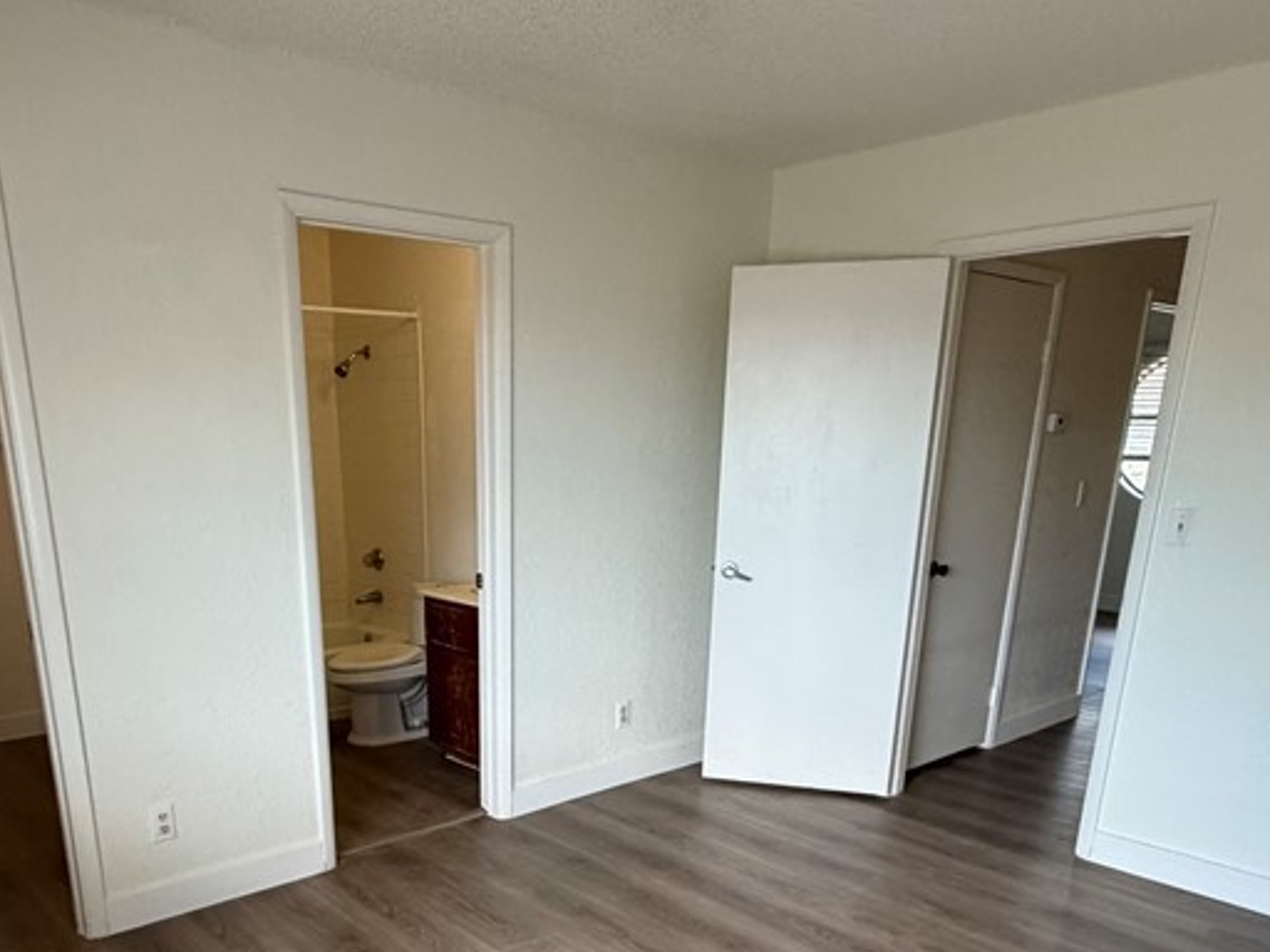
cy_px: 751
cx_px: 536
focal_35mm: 28
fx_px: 1027
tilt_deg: -18.0
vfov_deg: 47.3
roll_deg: -0.5
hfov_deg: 63.1
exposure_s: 1/120
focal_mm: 2.22
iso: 320
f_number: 2.2
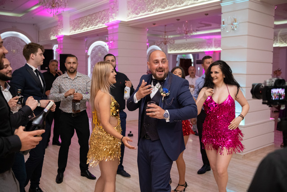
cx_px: 144
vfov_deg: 37.9
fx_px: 279
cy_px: 96
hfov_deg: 54.4
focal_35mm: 35
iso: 1600
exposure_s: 1/125
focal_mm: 23
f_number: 2.2
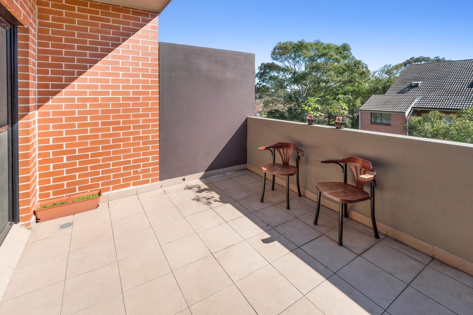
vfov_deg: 77.3
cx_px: 236
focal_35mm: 15
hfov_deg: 100.4
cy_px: 158
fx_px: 197
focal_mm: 10
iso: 200
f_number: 7.1
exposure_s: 1/1250
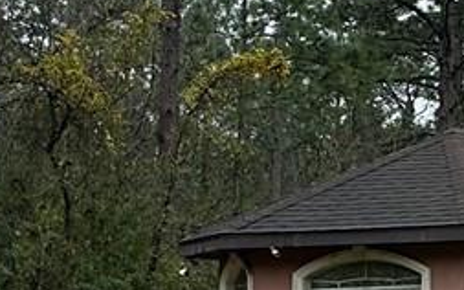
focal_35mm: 161
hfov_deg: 11.7
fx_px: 2035
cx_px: 915
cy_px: 108
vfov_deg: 8.1
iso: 80
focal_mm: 6.86
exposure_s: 1/1664
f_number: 1.78
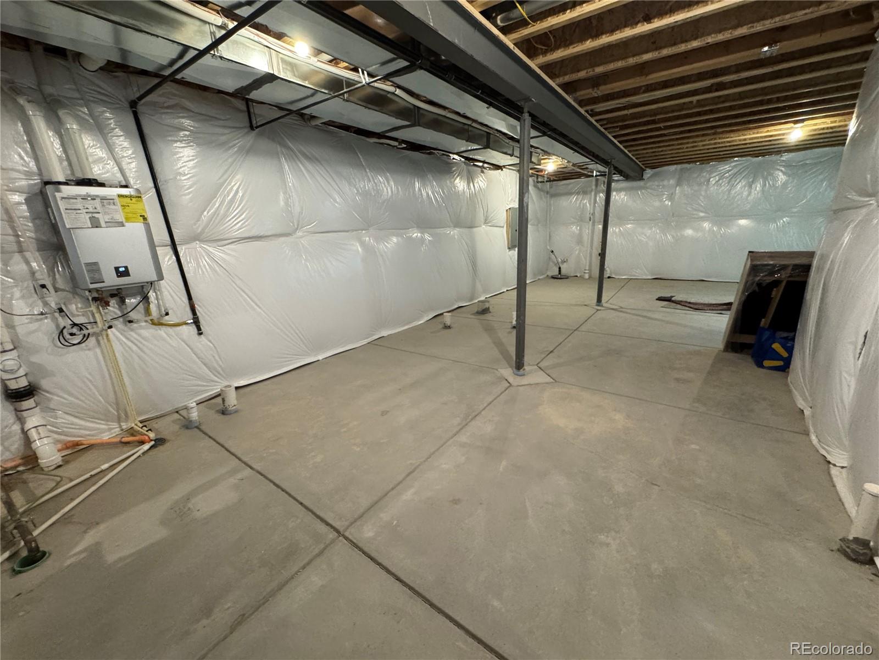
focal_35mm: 14
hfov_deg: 102.1
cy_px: 330
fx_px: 356
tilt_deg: -16.0
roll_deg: +2.8
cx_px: 440
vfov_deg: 85.7
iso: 640
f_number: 2.2
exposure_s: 1/60
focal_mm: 2.22
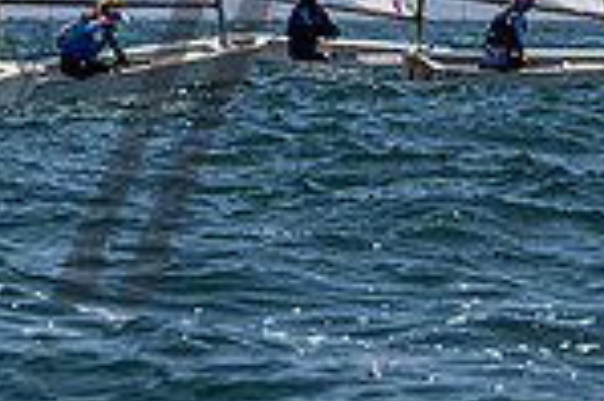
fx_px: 10357
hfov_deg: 3.3
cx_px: -219
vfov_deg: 2.2
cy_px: -176
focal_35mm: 618
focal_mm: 125
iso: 500
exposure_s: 1/4000
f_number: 6.7
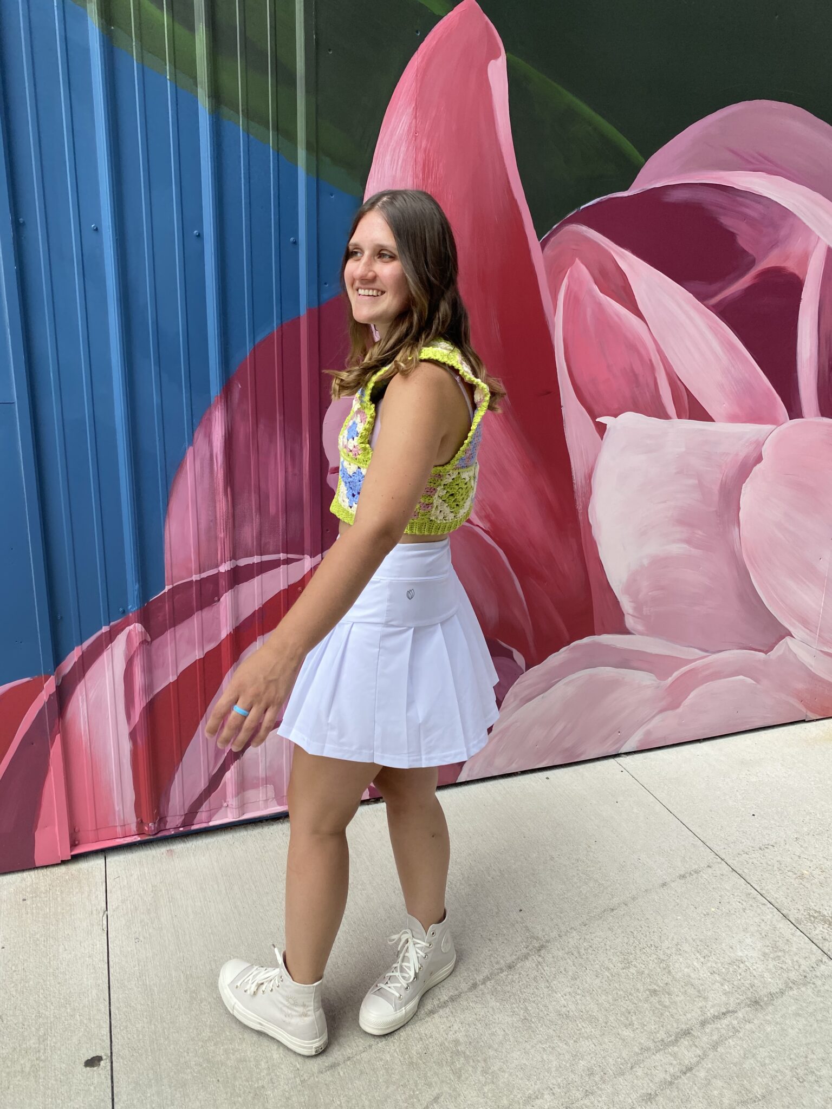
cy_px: 554
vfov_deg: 67.3
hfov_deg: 53.1
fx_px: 833
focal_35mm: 26
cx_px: 416
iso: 32
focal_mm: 4.25
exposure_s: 1/1082
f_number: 1.8
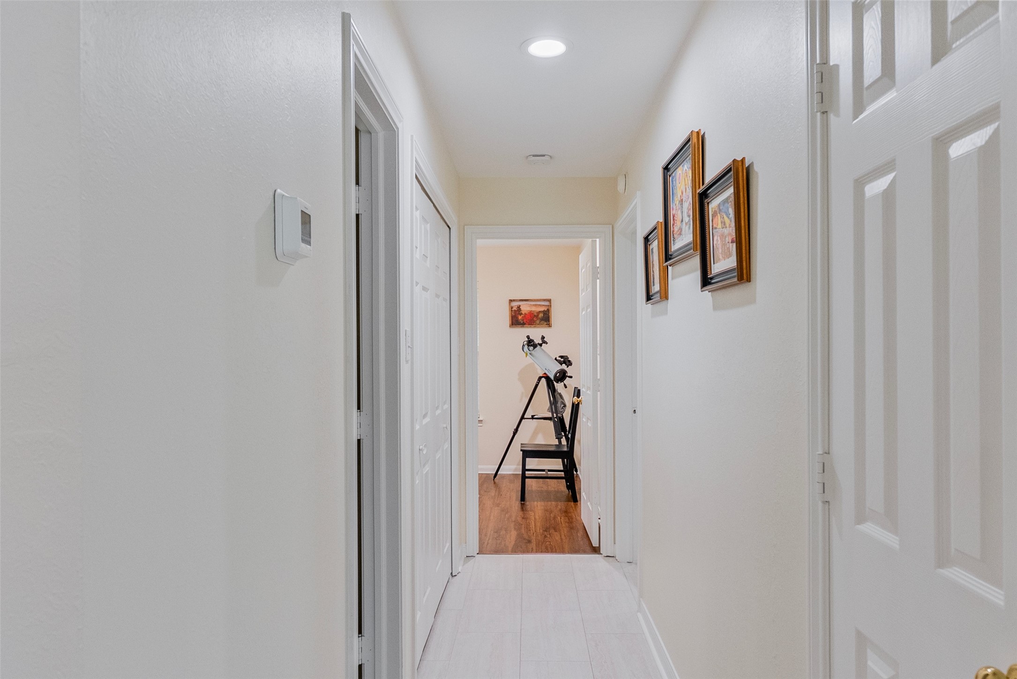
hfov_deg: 73.7
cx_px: 508
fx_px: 678
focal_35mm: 24
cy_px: 340
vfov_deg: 53.2
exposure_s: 1/30
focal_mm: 16
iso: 2000
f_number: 6.3
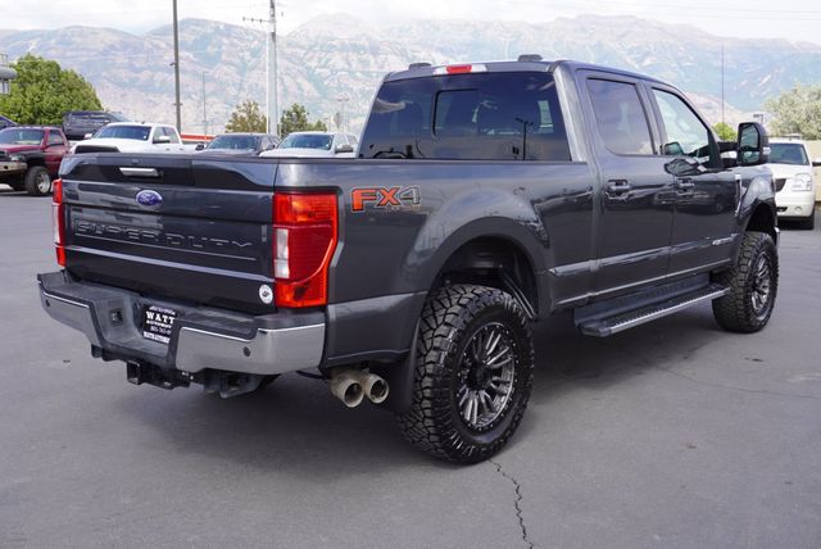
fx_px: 822
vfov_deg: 36.9
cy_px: 274
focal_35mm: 36
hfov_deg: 53.1
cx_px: 410
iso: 100
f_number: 8
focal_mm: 24
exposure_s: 1/100
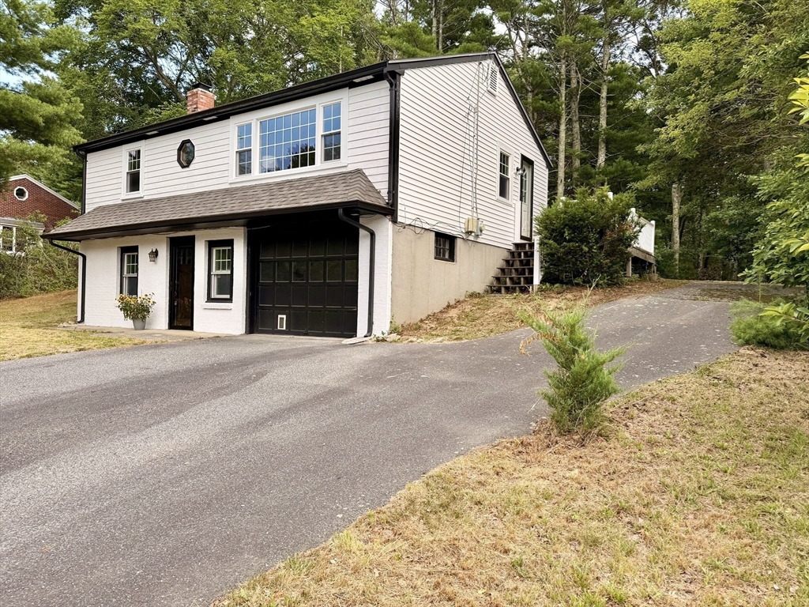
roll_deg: -0.9
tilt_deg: +0.1
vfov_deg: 56.8
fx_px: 561
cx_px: 404
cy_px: 304
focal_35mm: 24
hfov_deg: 71.6
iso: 80
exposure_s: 1/1437
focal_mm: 6.76
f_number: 1.78
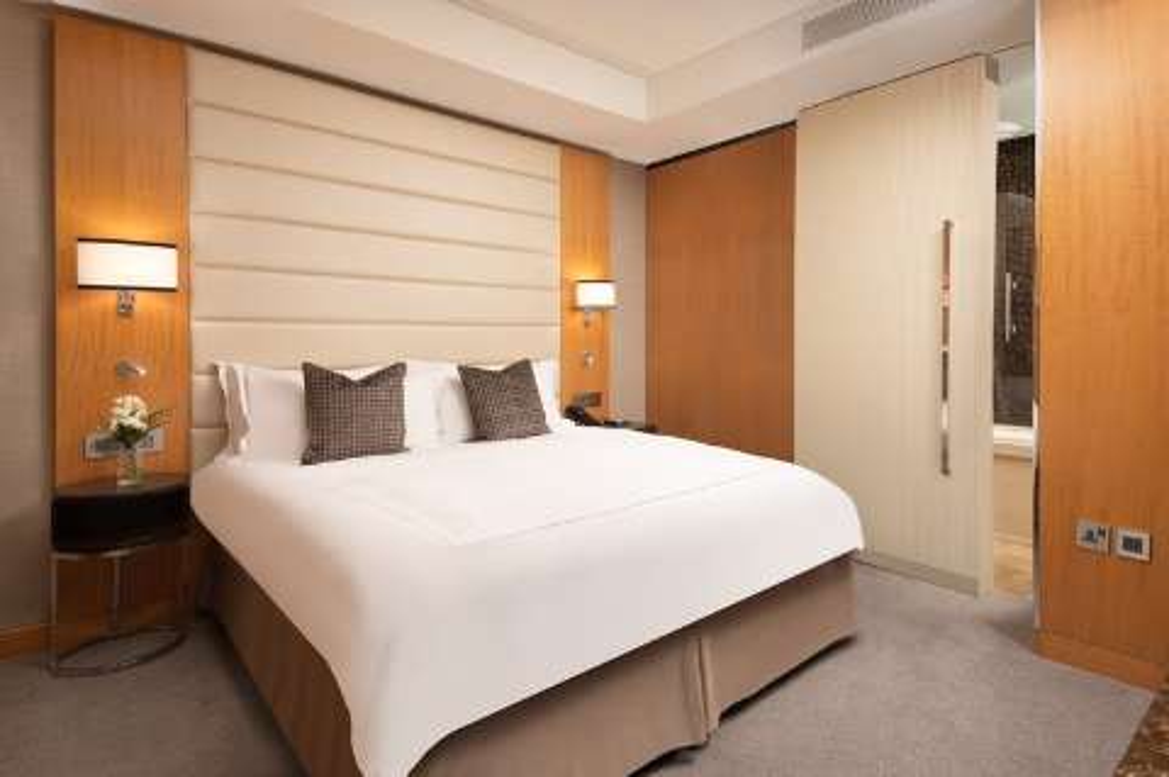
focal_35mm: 19
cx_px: 584
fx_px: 616
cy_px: 388
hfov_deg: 87.0
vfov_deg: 64.4
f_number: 13
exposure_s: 1/100
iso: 400
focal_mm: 19
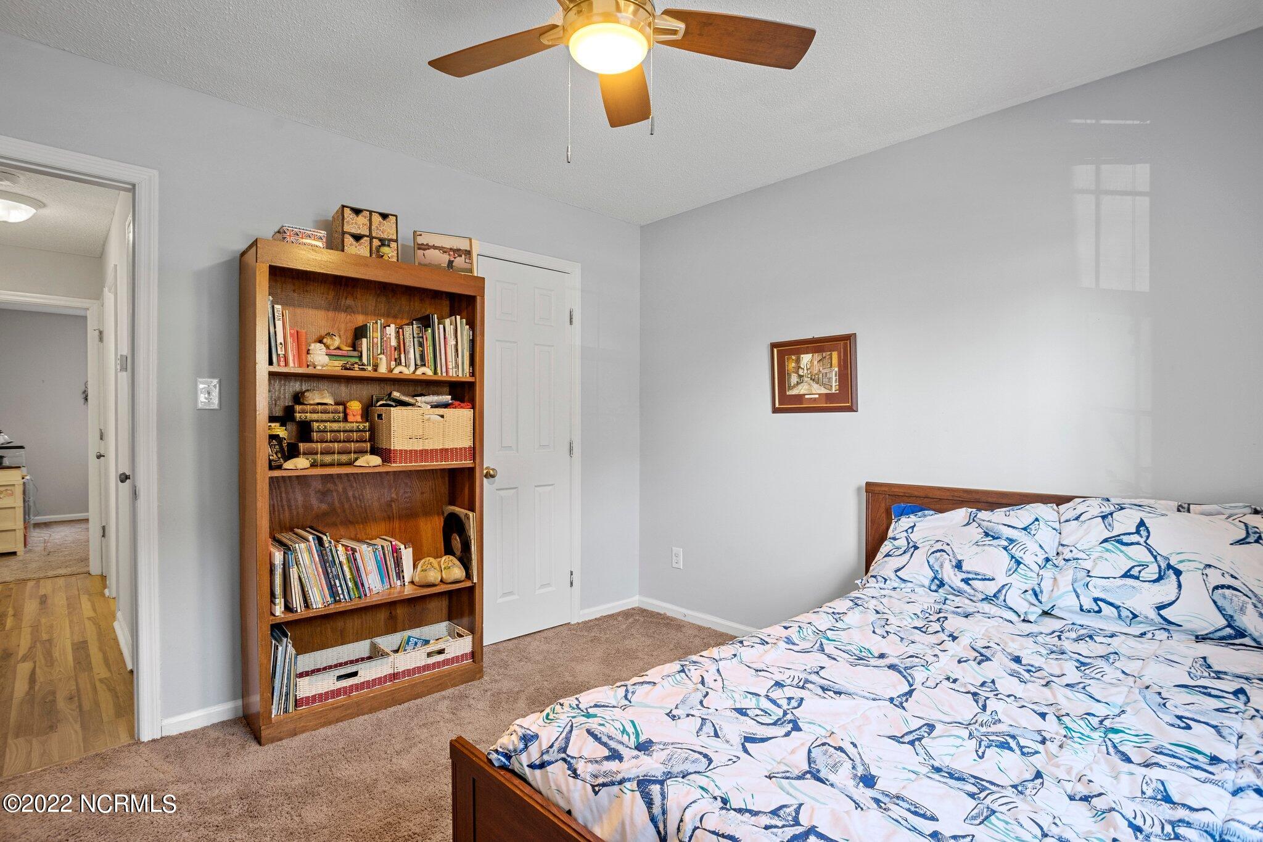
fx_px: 596
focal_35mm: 17
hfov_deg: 93.3
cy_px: 421
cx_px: 632
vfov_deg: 70.4
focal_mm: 17
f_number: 8
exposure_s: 1/3
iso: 400
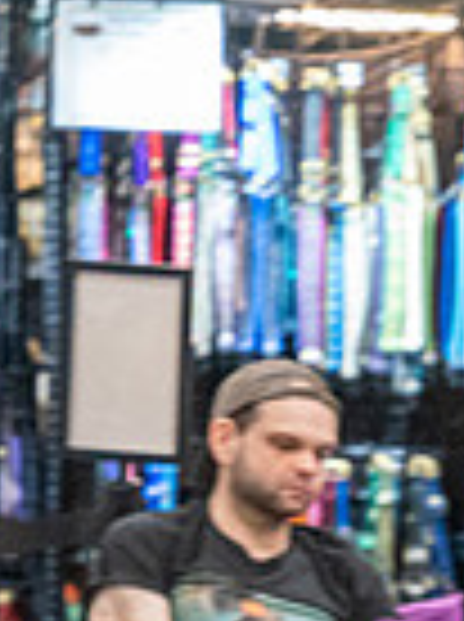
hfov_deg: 1.5
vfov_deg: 2.1
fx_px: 17336
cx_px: 789
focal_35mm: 967
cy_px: 585
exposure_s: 1/250
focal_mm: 200
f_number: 2.8
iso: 6400
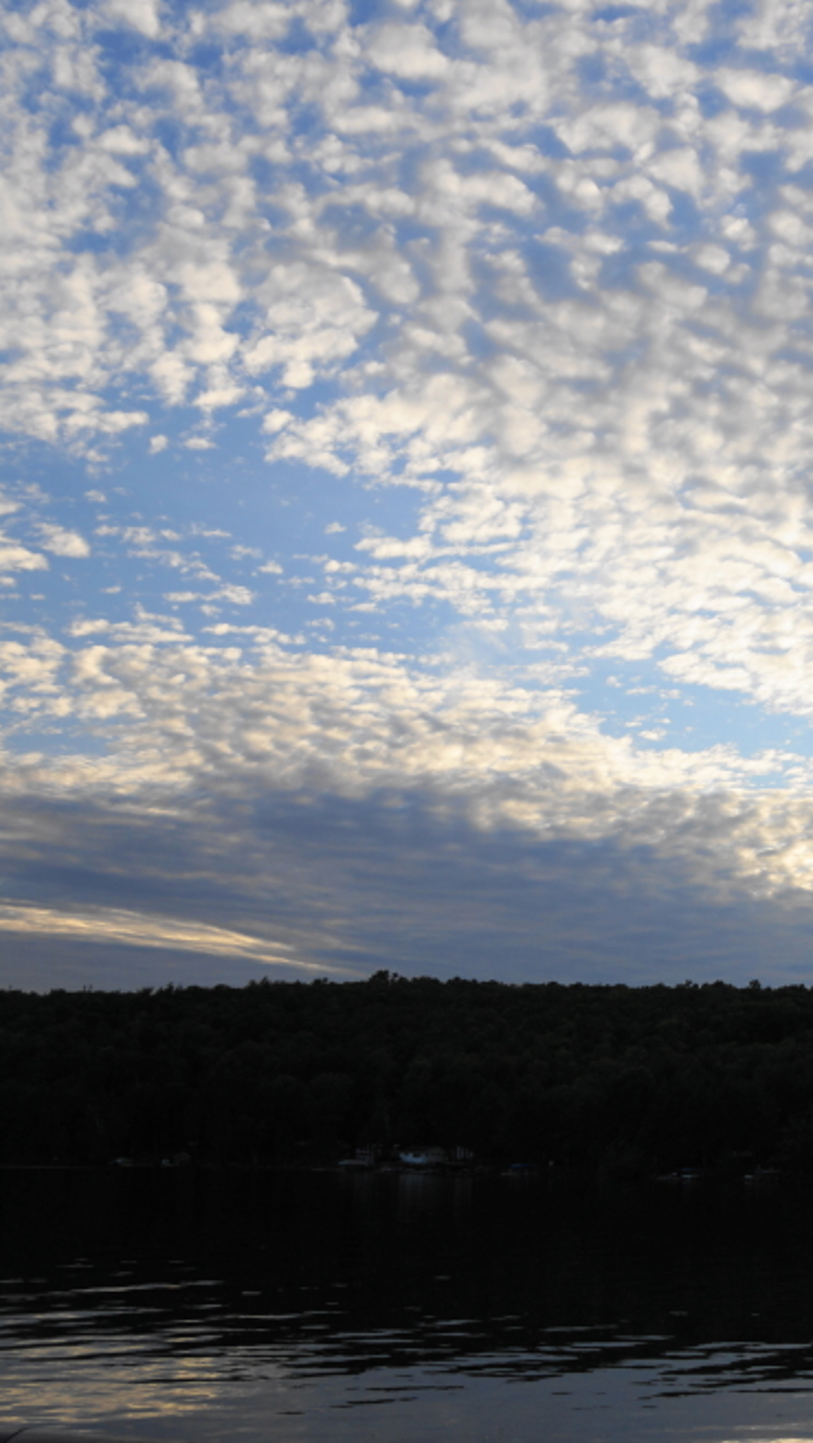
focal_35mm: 43
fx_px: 1646
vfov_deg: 47.3
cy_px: 725
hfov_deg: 24.1
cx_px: 1071
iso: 100
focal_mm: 18
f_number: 5.6
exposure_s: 1/125
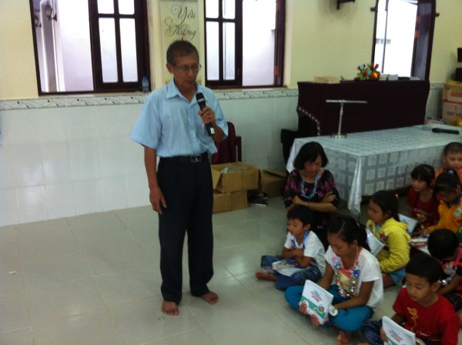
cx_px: 231
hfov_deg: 52.7
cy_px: 172
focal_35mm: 35
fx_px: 466
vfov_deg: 40.6
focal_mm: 3.85
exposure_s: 1/15
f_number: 2.8
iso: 160
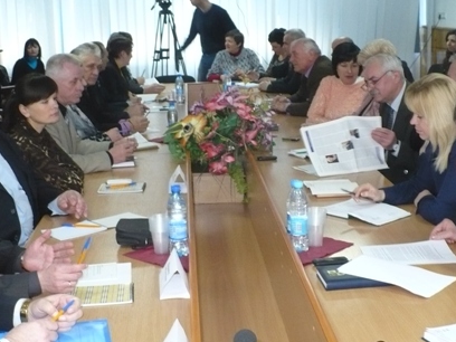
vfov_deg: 25.2
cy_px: 170
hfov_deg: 33.2
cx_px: 232
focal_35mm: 58
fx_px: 764
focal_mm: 6.1
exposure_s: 1/30
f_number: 2.8
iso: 320
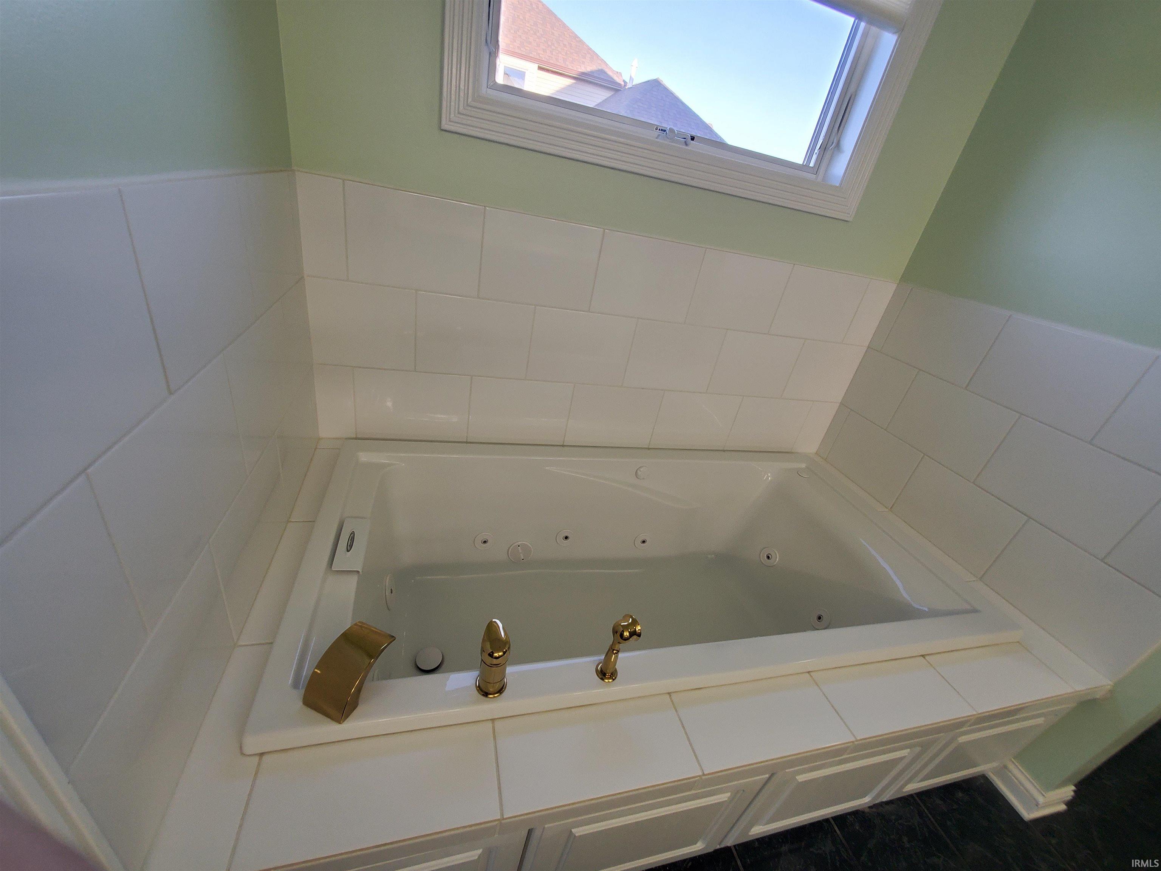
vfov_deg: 89.9
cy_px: 436
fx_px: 436
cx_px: 580
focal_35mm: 13
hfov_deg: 106.2
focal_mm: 1.8
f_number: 2.2
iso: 160
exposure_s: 1/60
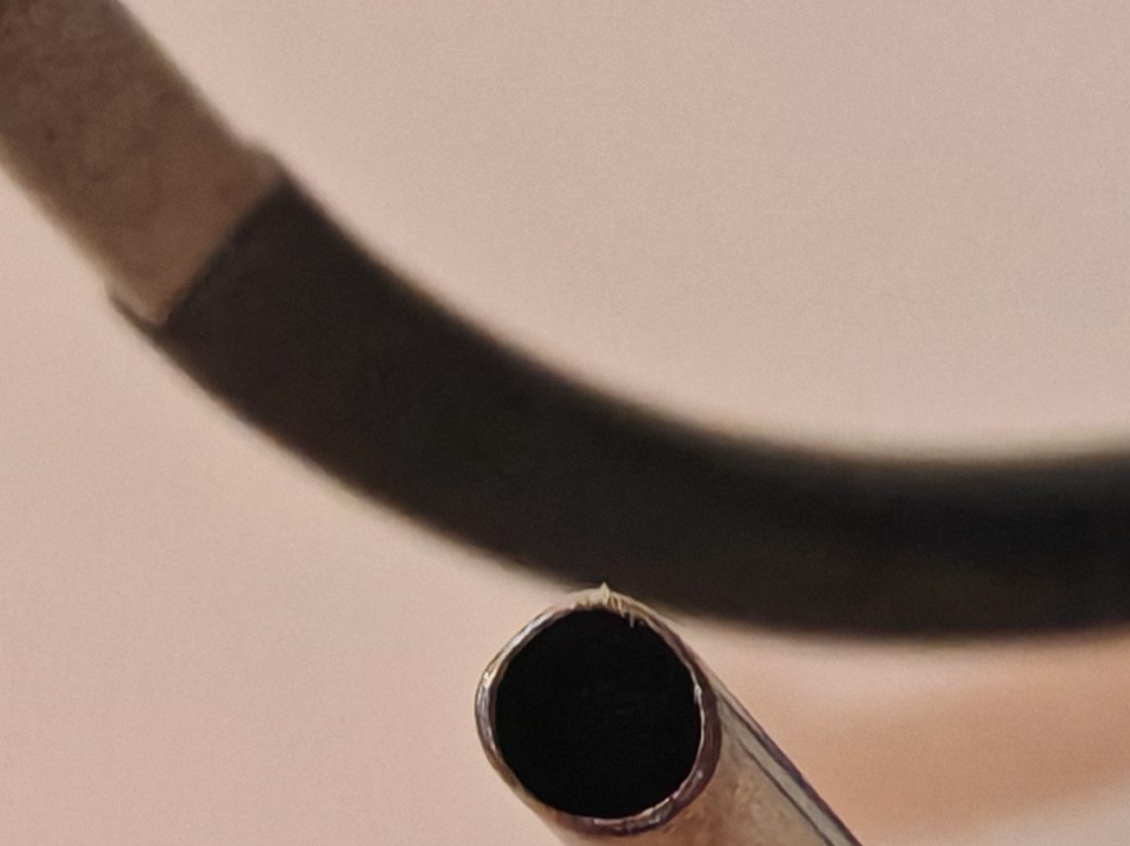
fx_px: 10182
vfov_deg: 4.8
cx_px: 420
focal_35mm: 312
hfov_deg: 6.4
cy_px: 365
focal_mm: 6.83
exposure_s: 1/100
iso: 320
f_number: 2
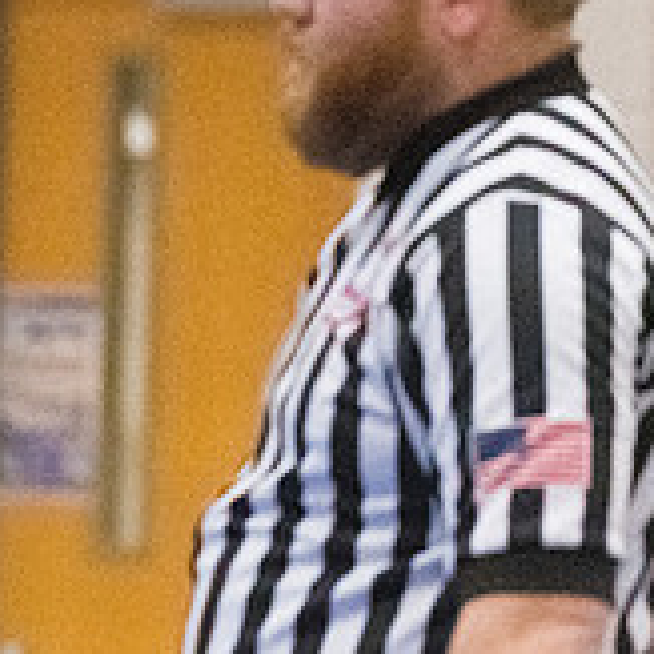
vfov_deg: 1.9
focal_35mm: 908
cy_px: 317
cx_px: 931
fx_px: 19408
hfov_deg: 1.9
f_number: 4.5
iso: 10000
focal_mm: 200
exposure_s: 1/1600
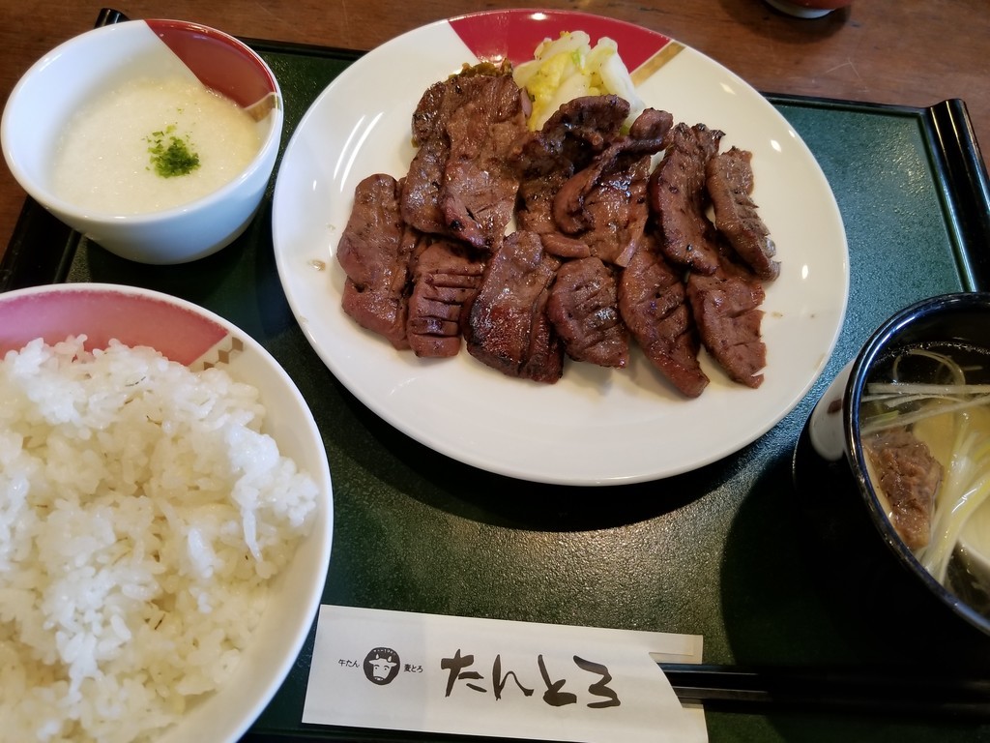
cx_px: 495
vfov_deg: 53.1
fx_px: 744
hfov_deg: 67.3
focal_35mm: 26
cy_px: 372
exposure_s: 1/50
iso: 200
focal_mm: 4.25
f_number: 1.7
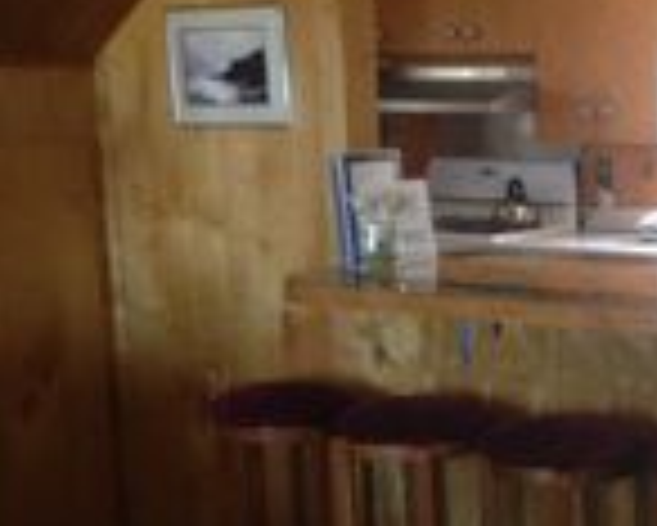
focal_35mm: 81
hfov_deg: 22.7
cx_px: 634
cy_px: 445
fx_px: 1576
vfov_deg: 18.7
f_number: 2.4
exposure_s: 1/20
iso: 125
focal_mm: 4.12
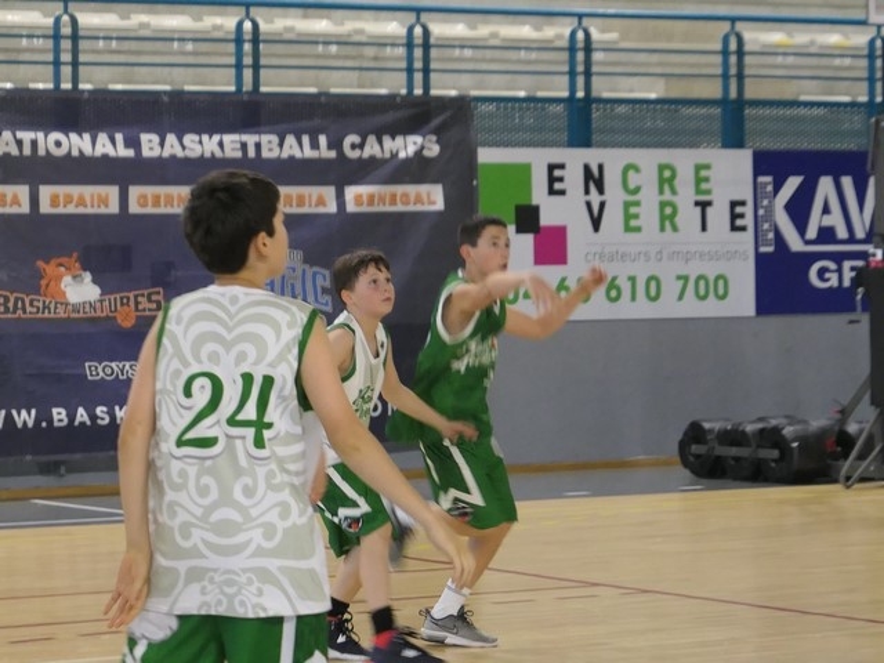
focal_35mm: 156
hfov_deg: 12.7
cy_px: 332
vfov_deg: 9.5
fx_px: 3984
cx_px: 442
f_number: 2.8
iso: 1000
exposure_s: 1/125
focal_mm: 26.4
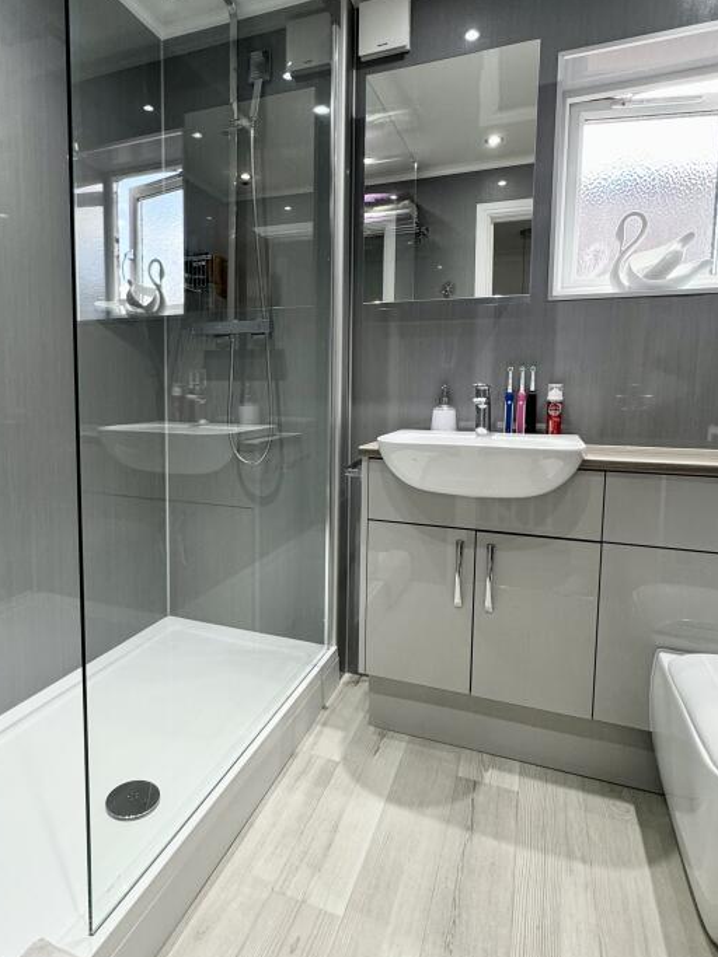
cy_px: 440
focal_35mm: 21
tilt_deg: -4.8
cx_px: 296
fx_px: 581
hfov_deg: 63.0
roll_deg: +0.4
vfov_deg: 78.9
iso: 160
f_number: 2.2
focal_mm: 2.22
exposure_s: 1/100
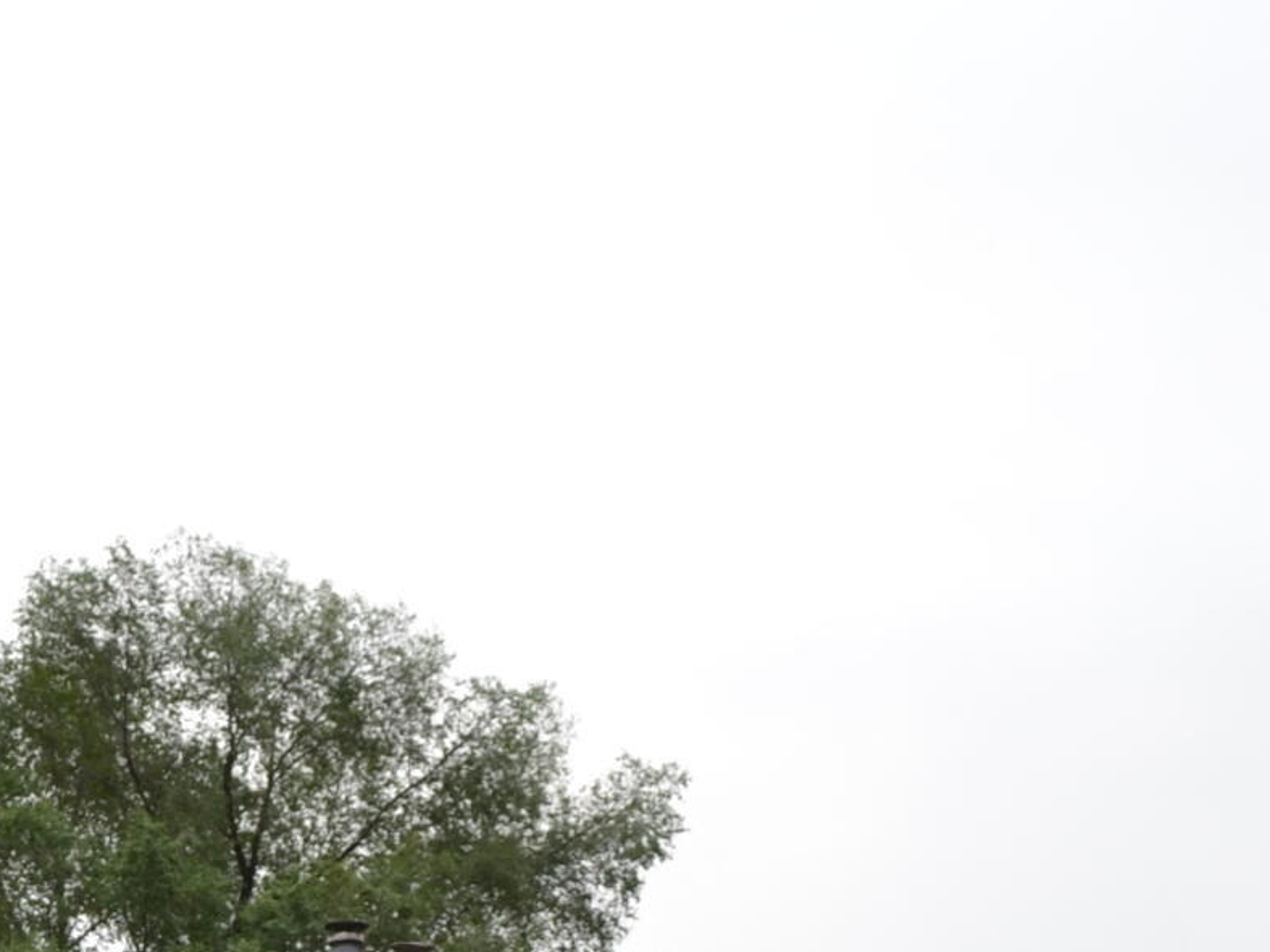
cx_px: -645
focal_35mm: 99
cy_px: 1441
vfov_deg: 14.0
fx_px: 3632
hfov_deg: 17.7
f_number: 7.1
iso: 100
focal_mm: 18
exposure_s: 1/200
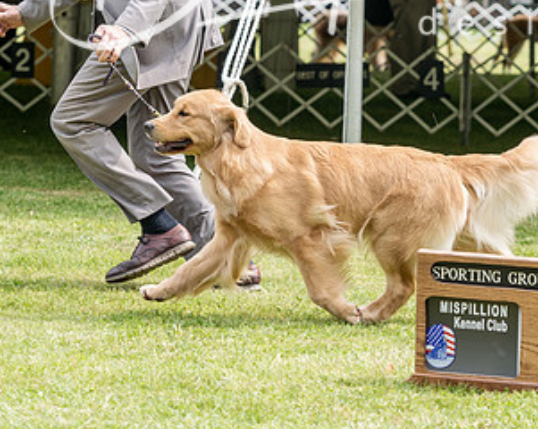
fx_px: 3117
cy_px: 88
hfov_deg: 9.9
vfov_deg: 7.9
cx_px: 343
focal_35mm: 196
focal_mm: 93
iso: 400
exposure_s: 1/1000
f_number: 4.5
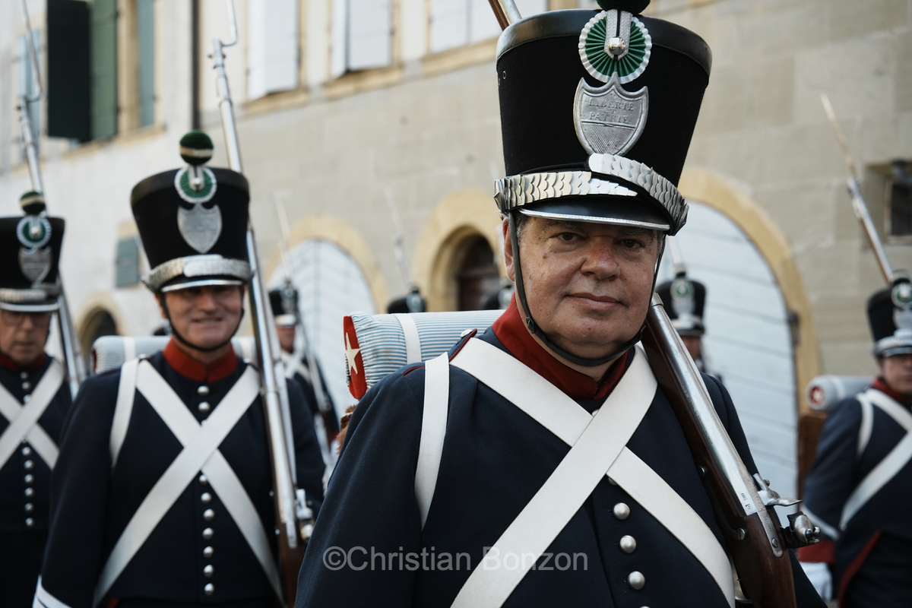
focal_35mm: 75
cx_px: 456
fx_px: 1902
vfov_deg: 18.2
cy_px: 304
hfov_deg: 27.0
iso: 500
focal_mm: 75.1
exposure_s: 1/400
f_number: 5.6
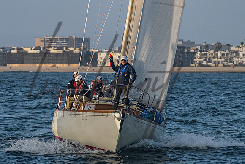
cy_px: 45
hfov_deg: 7.3
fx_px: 1929
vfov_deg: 4.8
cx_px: 115
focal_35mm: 283
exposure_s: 1/1600
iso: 400
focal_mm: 165
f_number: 6.3
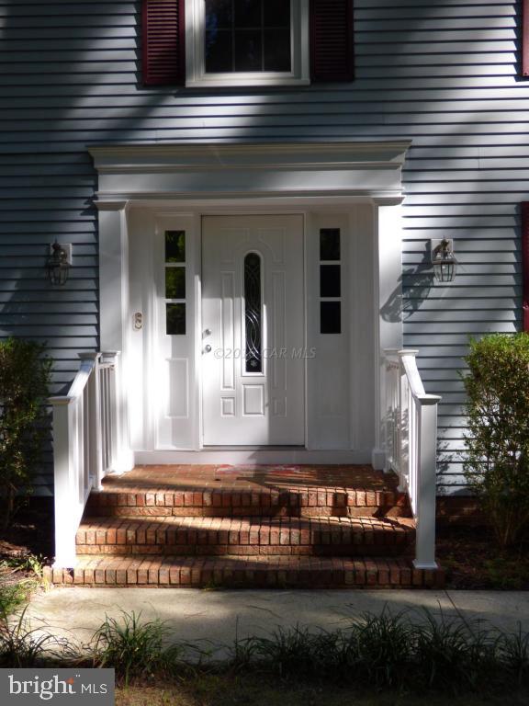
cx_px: 264
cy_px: 353
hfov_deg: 36.8
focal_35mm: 39
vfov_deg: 47.9
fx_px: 795
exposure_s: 1/200
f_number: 3.6
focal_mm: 7.07
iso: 100
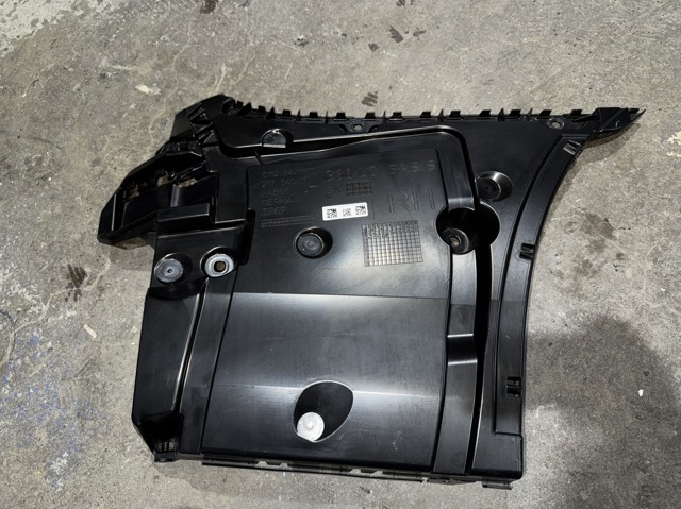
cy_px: 254
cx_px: 340
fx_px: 472
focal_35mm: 24
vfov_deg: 56.8
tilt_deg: -70.2
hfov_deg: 71.6
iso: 100
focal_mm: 6.76
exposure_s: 1/23
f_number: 1.78
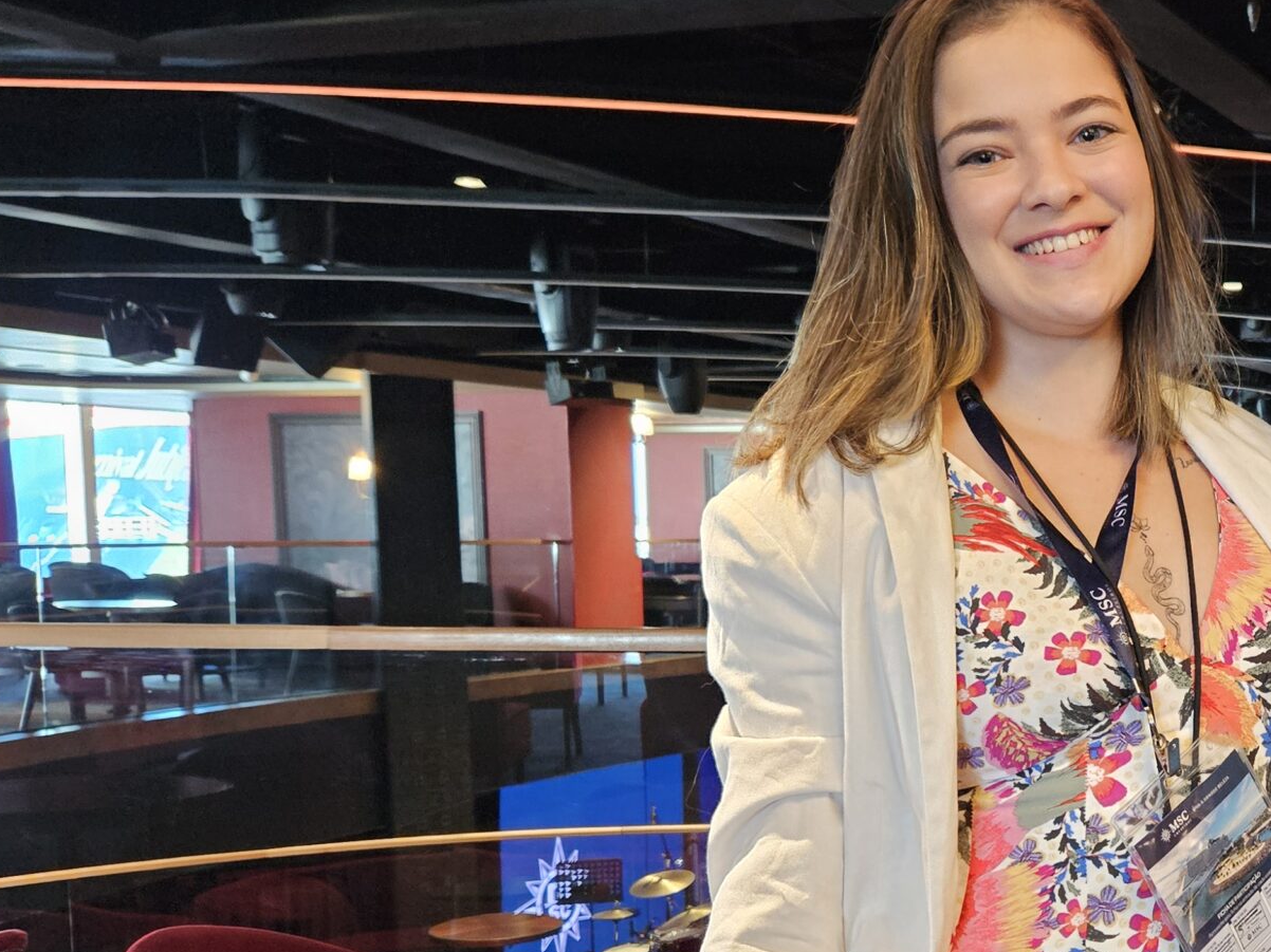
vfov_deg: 29.4
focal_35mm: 49
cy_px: 672
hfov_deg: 34.7
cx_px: 1323
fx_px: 1799
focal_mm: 5.4
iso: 640
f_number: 1.8
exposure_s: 1/60
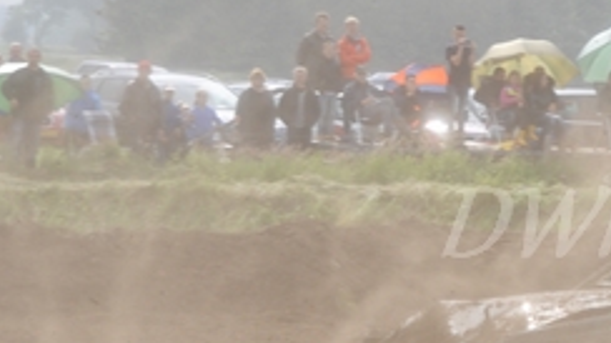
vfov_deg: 4.1
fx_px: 4810
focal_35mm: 297
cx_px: 776
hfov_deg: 7.2
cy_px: 225
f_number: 5.3
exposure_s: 1/640
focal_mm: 72
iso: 200
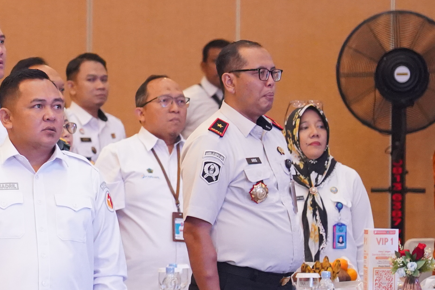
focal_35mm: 339
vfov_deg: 4.1
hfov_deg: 6.0
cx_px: -199
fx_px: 4096
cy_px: 187
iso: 8000
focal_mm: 105
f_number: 4
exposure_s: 1/200
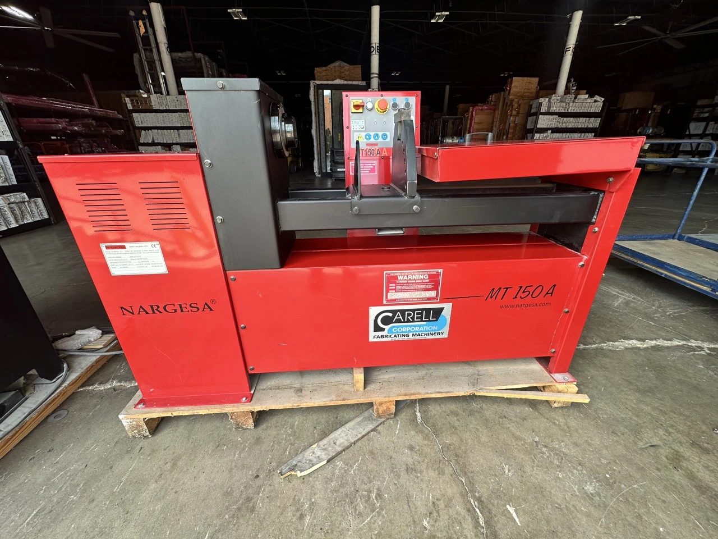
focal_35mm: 14
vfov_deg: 85.7
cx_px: 359
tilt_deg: -23.0
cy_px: 270
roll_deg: +0.1
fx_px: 290
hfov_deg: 102.1
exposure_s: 1/99
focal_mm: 2.22
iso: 40
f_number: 2.2
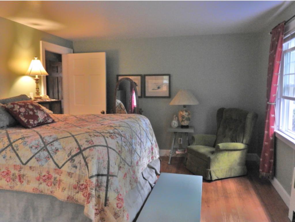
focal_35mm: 30
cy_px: 111
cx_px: 148
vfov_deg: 46.8
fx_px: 256
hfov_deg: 59.9
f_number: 3.5
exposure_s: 1/40
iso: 800
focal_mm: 5.4
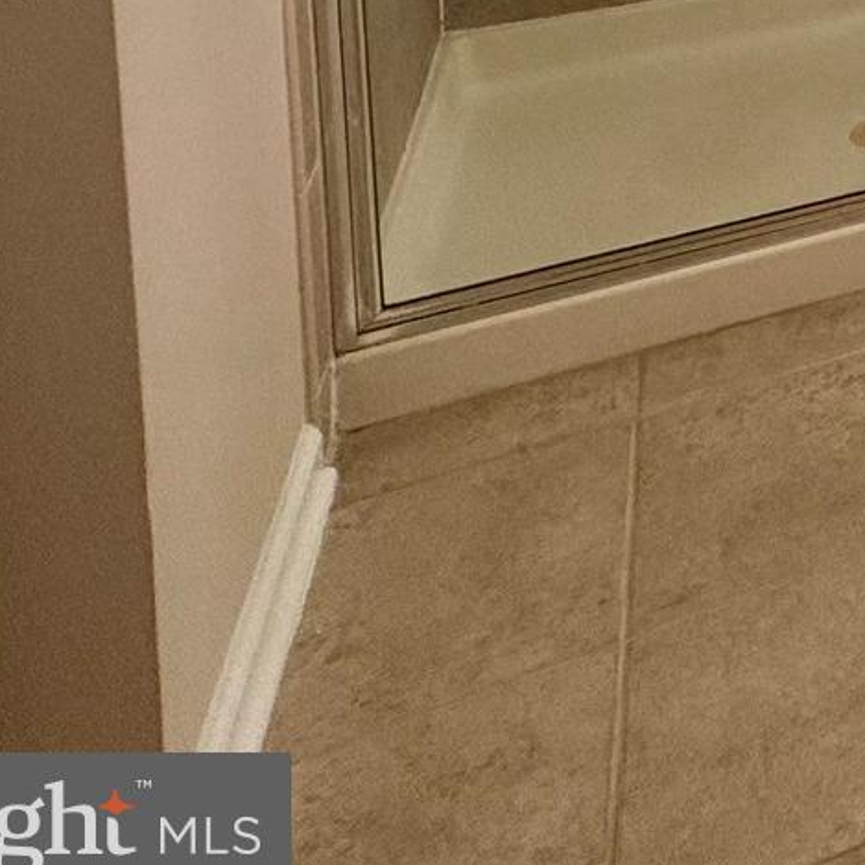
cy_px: -513
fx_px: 1527
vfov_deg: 23.5
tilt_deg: -6.9
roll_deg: -3.4
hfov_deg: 19.2
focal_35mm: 54
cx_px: 1719
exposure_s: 1/433
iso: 40
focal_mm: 2.22
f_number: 2.2
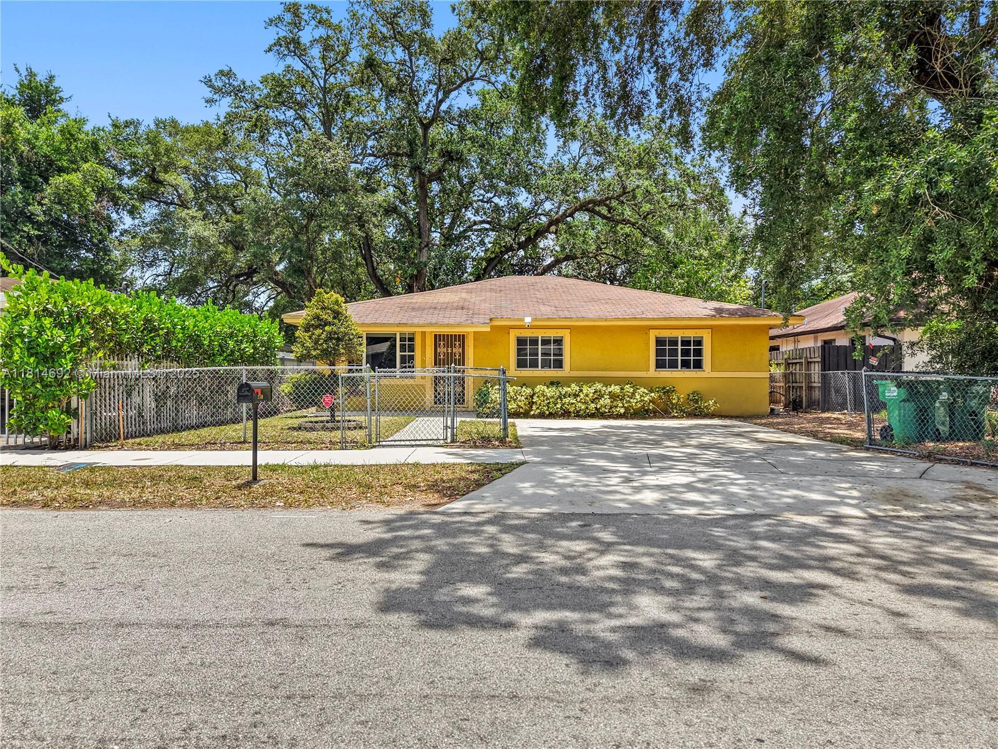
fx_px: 692
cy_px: 374
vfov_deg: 56.8
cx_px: 499
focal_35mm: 24
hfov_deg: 71.6
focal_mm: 8.67
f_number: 1.8
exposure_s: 1/1600
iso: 180
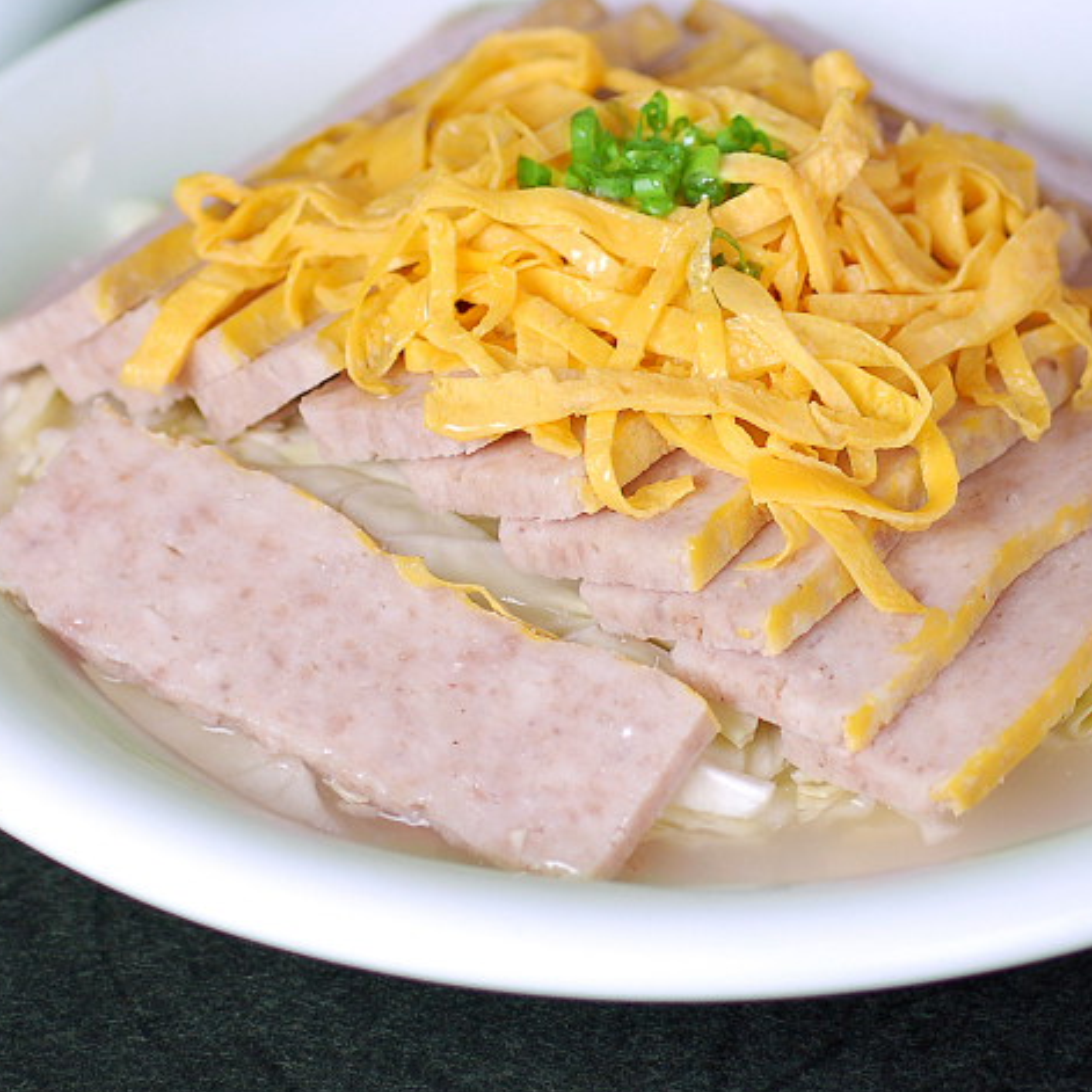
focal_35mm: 166
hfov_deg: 10.5
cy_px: 374
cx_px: 707
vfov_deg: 10.5
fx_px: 5925
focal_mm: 60
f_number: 3.5
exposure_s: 1/640
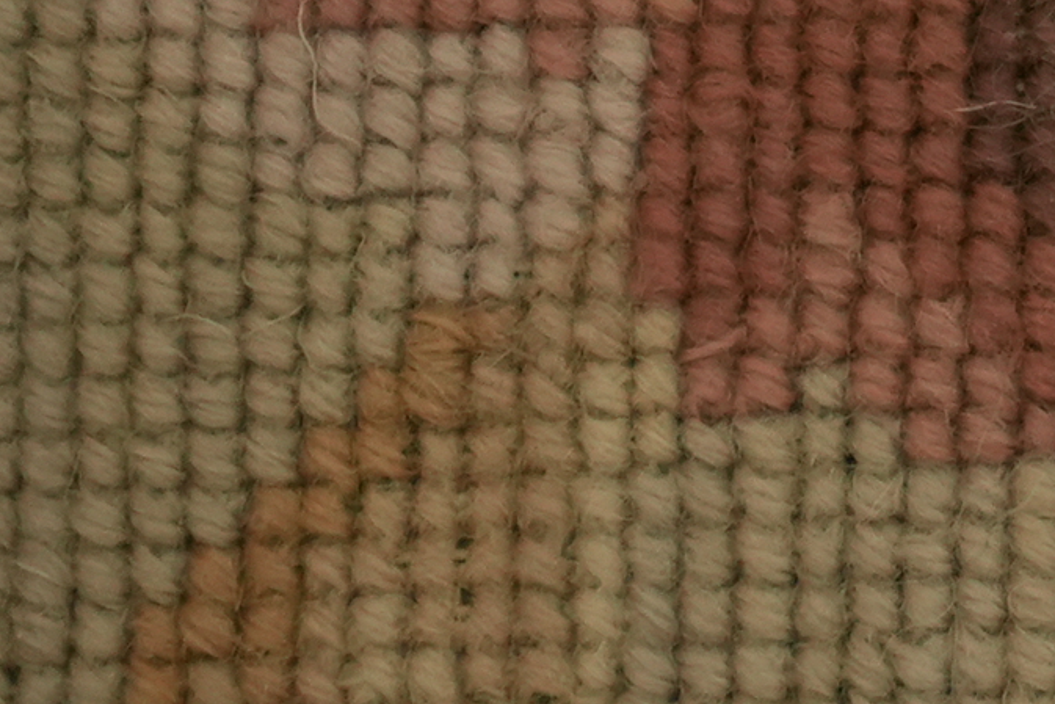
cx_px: 3533
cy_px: -1455
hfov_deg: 4.0
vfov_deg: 2.7
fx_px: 14479
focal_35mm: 494
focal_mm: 70
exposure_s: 1/125
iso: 1600
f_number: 3.2
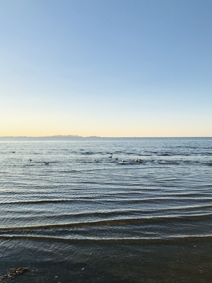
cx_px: 105
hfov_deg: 43.0
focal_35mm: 33
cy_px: 144
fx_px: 269
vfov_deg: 55.3
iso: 20
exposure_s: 1/2227
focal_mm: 3.99
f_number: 1.8
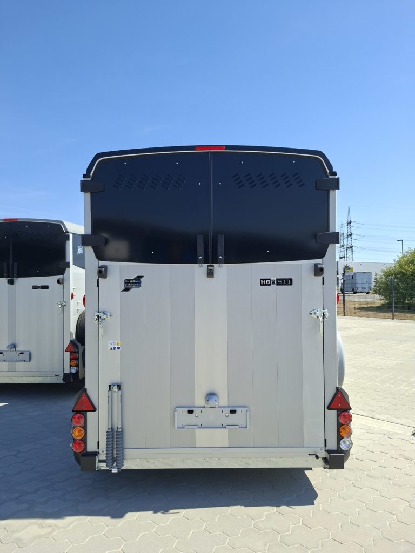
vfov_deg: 73.9
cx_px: 208
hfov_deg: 58.9
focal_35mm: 23
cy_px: 276
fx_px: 368
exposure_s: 1/1255
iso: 50
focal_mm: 5.54
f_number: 1.8
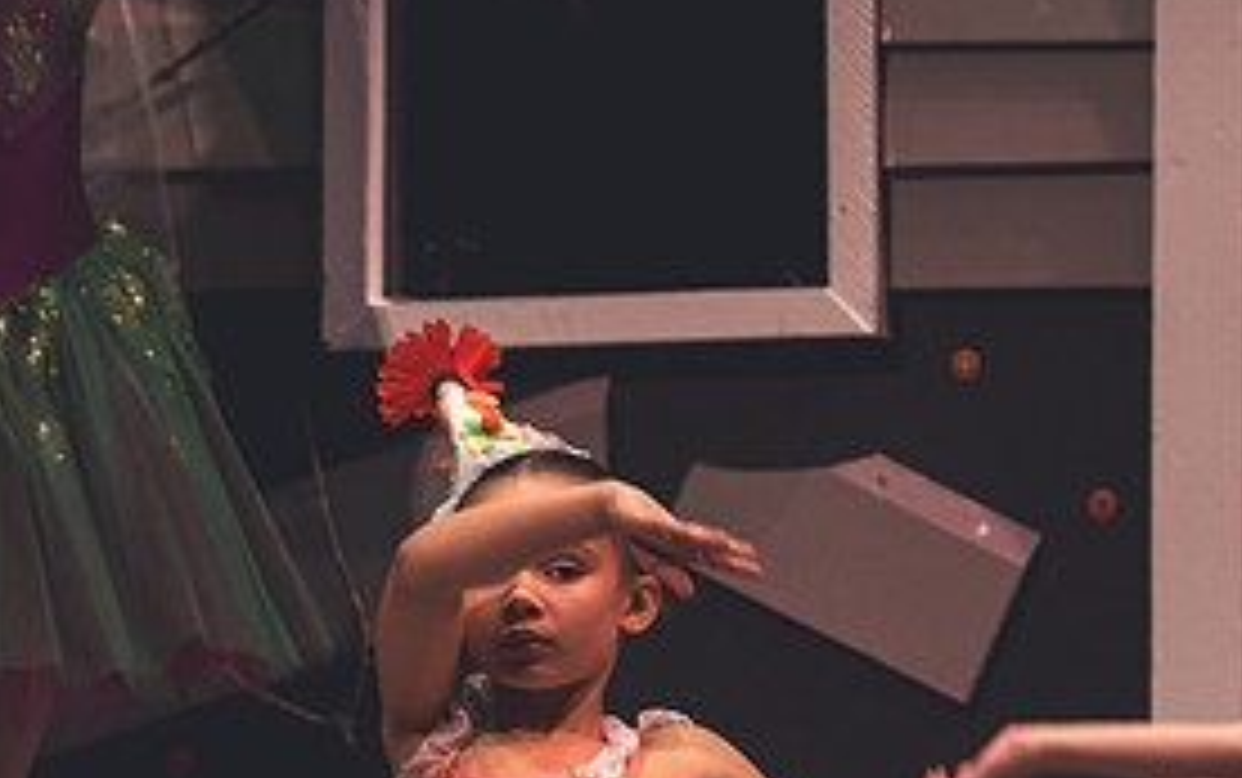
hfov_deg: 3.3
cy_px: 695
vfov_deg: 2.1
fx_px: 21748
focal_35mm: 642
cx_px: 392
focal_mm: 200
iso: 640
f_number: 2.8
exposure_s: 1/250
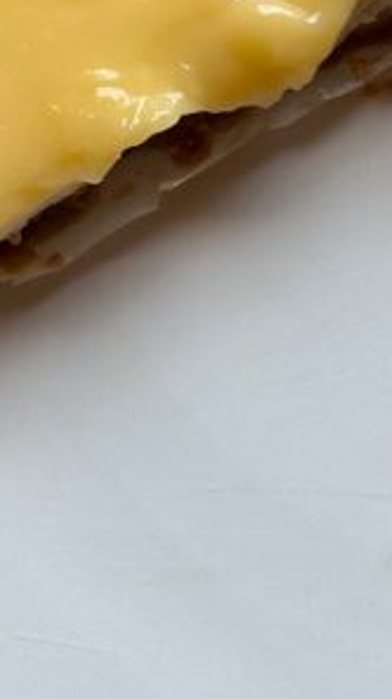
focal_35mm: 181
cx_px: -19
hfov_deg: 6.7
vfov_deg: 11.8
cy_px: -14
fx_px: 3352
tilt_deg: -80.4
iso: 64
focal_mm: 6.86
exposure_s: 1/278
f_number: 1.78
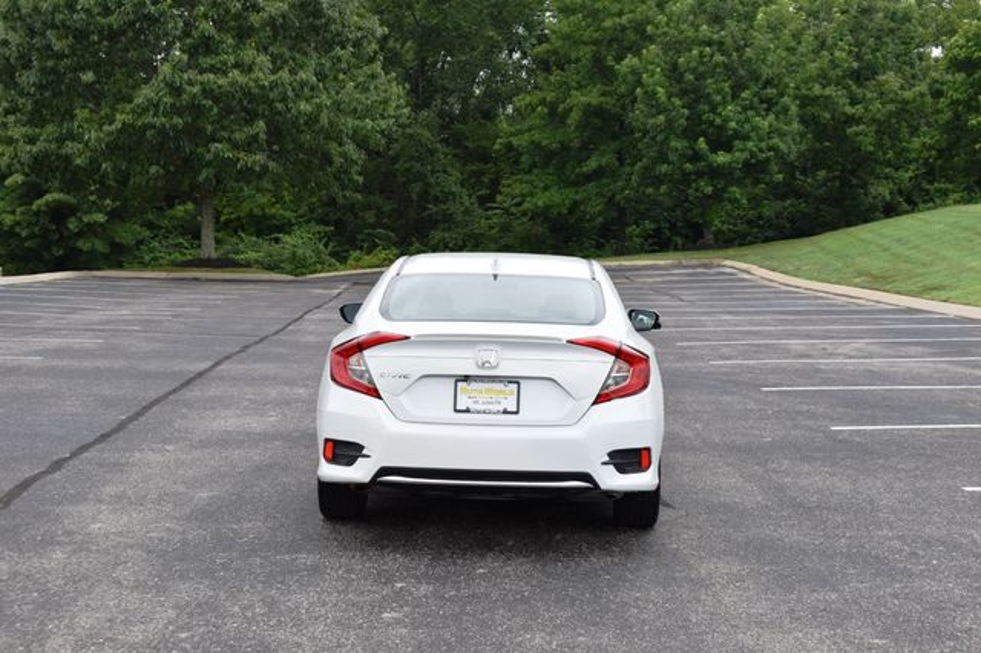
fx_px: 1552
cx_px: 490
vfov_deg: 23.8
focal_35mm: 57
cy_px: 326
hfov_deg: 35.1
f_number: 7.1
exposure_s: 1/250
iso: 200
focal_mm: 38
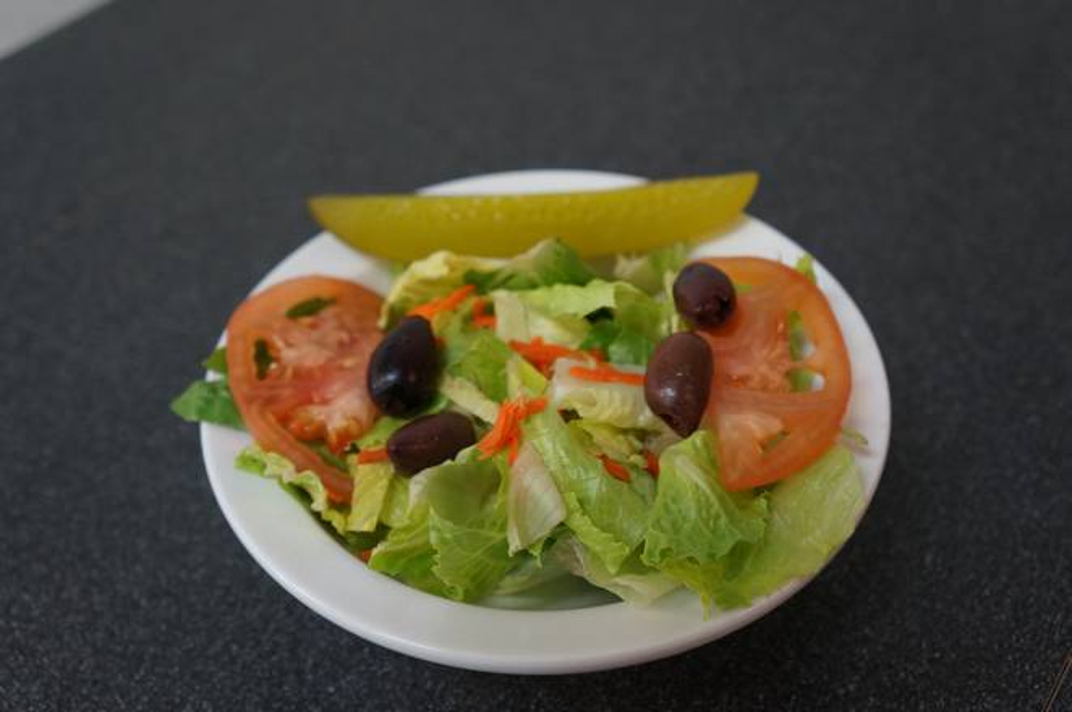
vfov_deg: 30.8
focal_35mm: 44
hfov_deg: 45.0
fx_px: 1294
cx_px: 536
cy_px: 356
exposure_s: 1/60
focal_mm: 29
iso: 800
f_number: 4
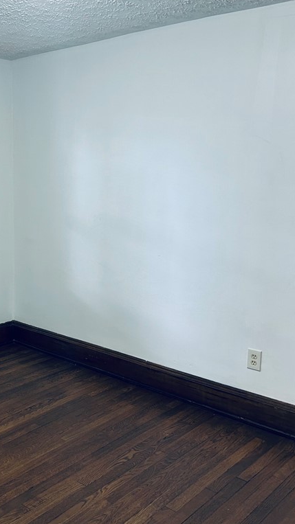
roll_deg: +0.3
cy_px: 261
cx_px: 14
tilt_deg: -10.0
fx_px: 529
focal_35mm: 38
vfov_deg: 52.8
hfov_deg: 29.5
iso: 100
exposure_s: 1/60
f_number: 1.5
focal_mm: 5.7
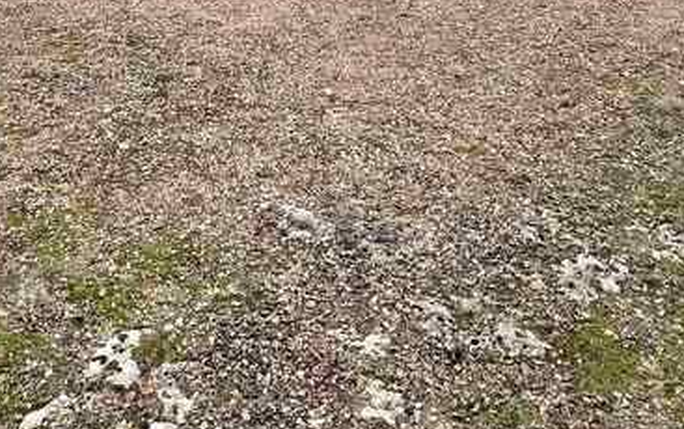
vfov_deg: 24.1
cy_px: -170
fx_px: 839
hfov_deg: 43.7
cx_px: 231
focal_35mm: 45
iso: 32
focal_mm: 1.57
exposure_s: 1/235
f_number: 1.8
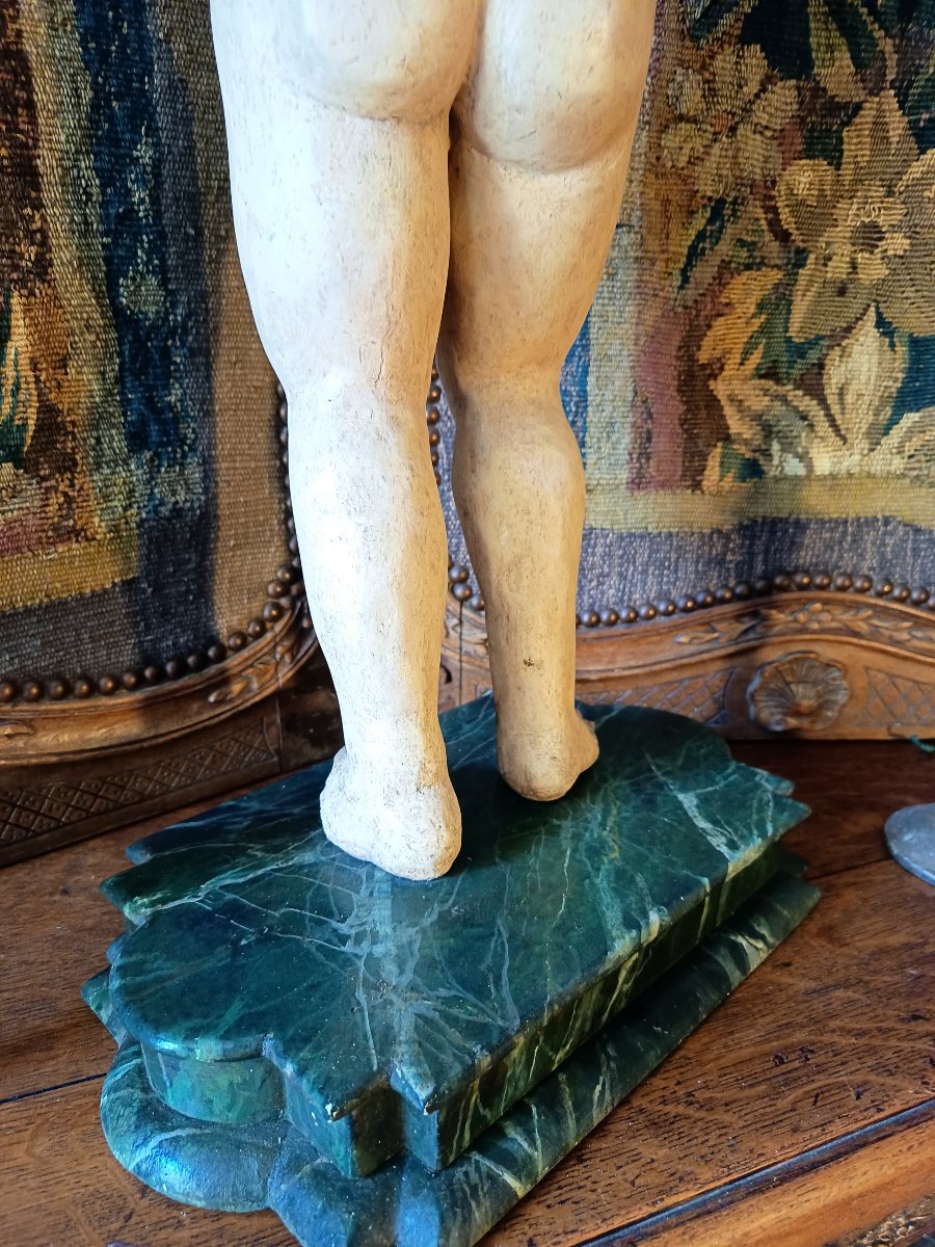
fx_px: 864
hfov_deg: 56.8
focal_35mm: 24
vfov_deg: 71.6
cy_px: 624
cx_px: 468
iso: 1290
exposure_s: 1/20
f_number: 1.7
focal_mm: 5.24
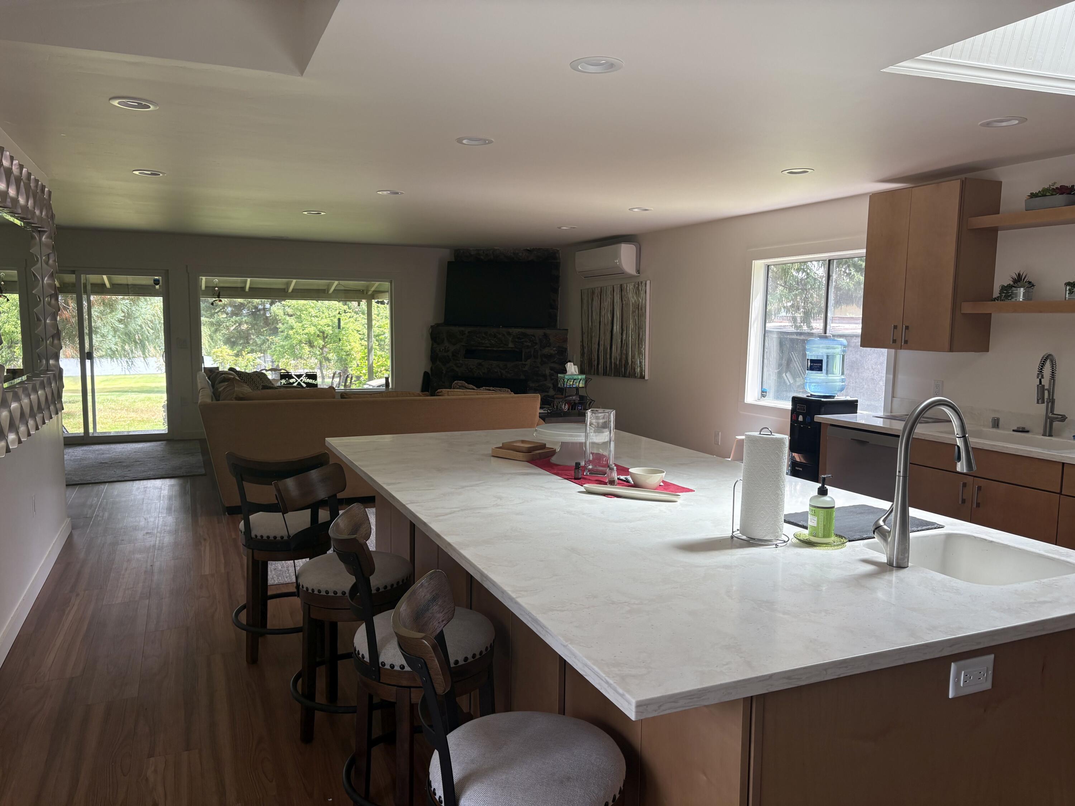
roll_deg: +0.0
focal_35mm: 26
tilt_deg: -8.6
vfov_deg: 53.1
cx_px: 538
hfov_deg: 67.3
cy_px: 403
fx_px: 807
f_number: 1.6
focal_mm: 5.96
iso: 50
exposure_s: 1/135
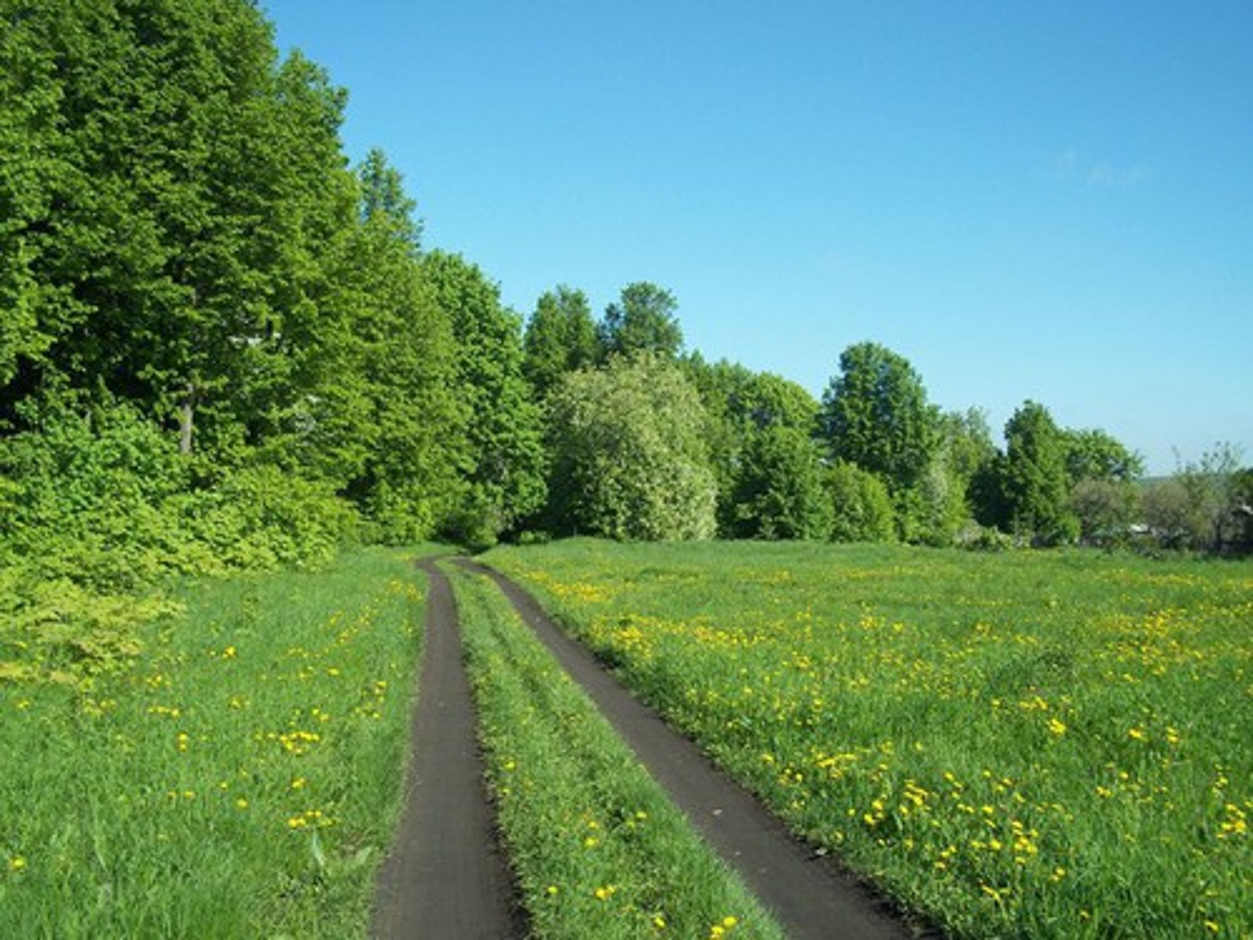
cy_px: 470
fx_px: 1303
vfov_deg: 39.7
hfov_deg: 51.4
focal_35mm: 36
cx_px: 626
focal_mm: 6.5
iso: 80
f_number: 8
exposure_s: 1/125
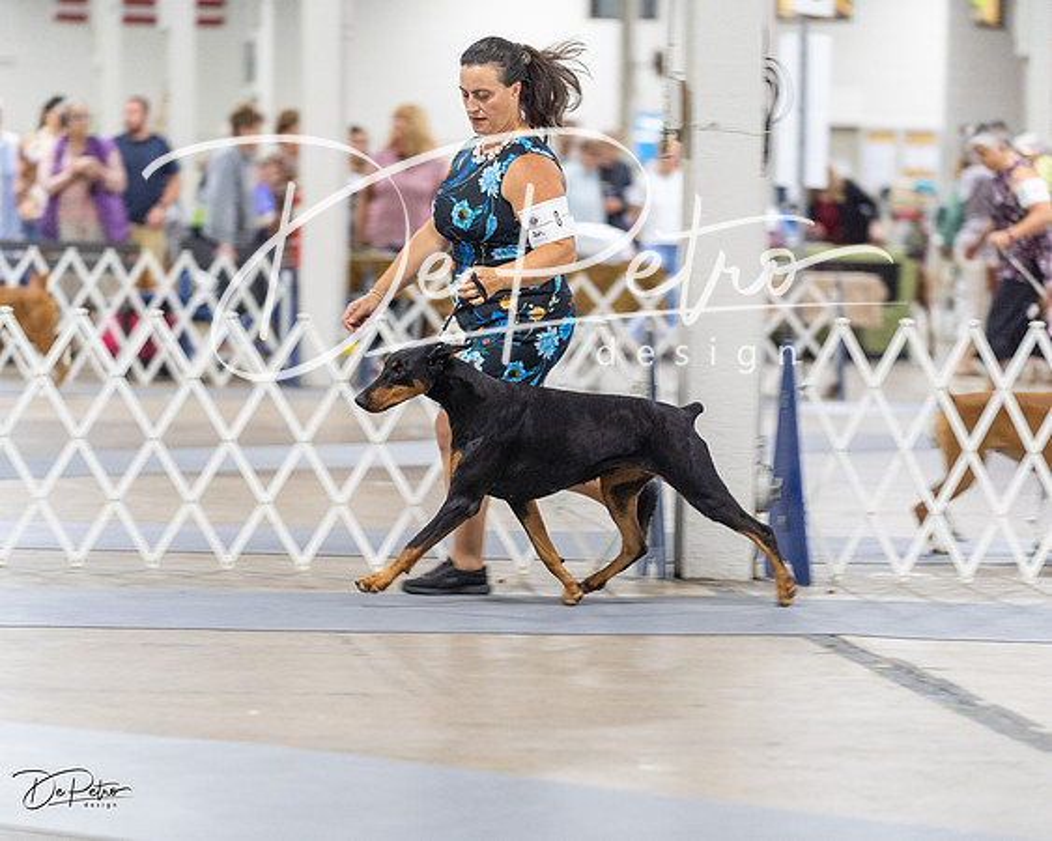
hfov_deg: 12.4
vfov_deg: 9.9
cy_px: 420
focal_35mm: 155
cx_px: 526
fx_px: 4837
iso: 2500
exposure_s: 1/160
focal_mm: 138
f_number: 2.8
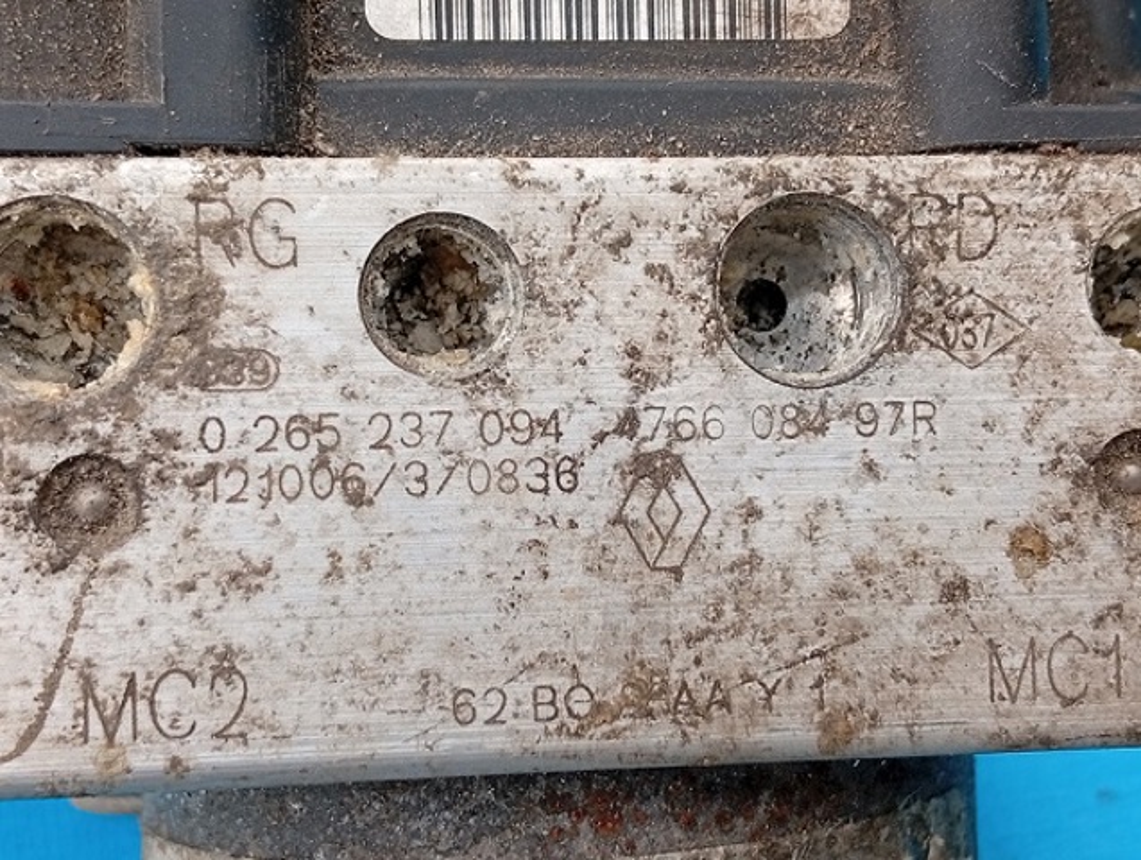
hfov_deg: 36.8
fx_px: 1717
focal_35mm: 52
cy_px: 430
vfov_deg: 28.1
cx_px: 570
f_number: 1.8
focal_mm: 3.96
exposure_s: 1/115
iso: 53
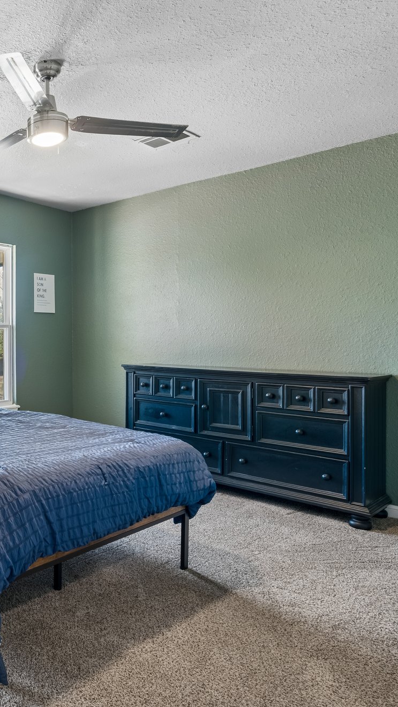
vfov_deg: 71.9
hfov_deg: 35.7
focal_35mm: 26
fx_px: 488
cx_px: -69
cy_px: 345
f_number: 8
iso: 200
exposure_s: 1/6
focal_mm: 16
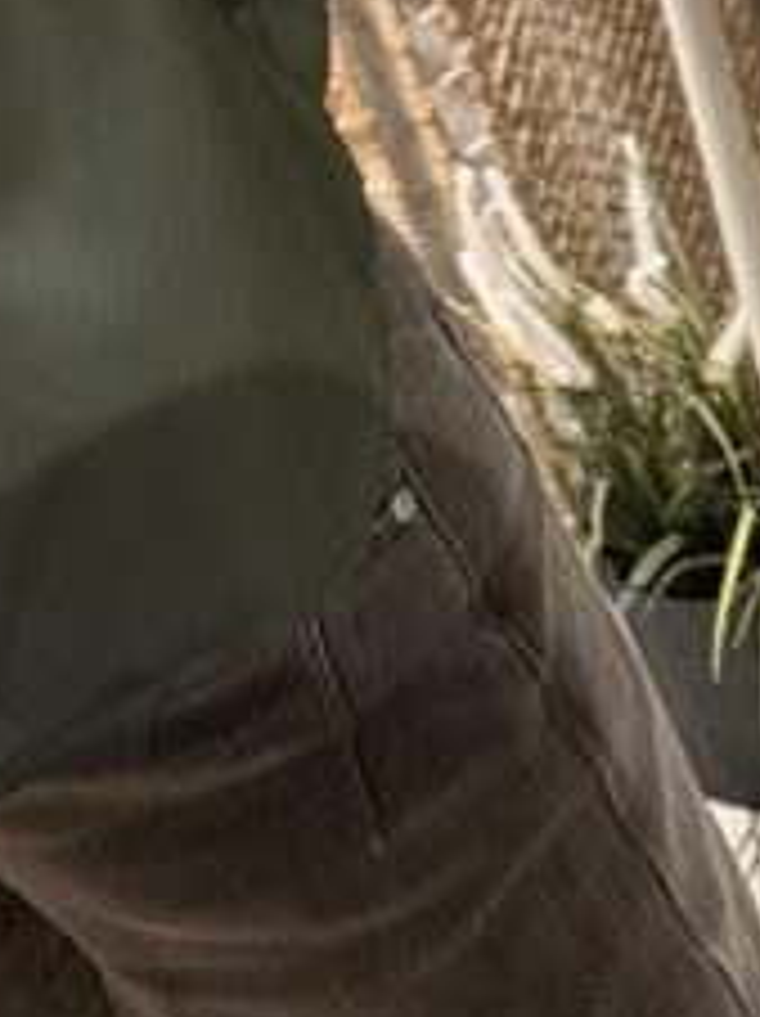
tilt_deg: -40.6
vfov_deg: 21.5
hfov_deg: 15.7
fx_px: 2493
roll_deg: +22.6
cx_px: -450
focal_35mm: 85
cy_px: -180
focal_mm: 6.76
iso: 800
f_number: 1.78
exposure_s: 1/33
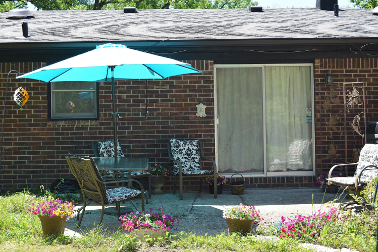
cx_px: 189
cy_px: 126
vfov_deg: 26.5
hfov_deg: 38.9
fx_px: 536
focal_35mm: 51
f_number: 6.3
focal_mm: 34
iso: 100
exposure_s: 1/160
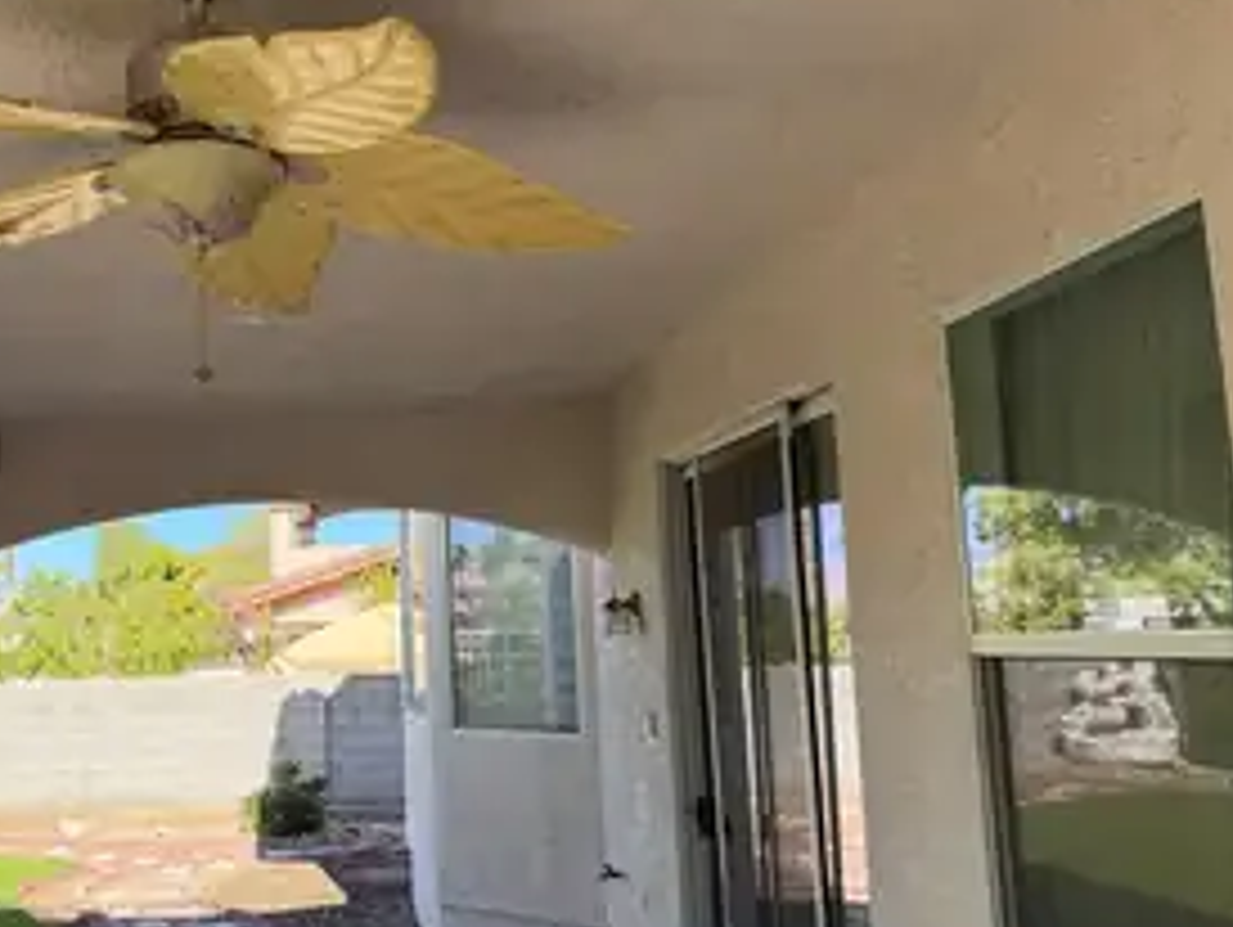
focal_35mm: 35
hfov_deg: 50.9
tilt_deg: +6.9
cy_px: 464
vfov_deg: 40.8
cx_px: 342
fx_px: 1248
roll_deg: +1.0
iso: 100
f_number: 1.78
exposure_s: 1/1361
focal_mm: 6.76
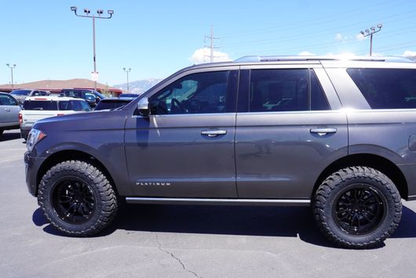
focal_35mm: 29
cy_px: 158
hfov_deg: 63.3
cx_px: 239
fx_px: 335
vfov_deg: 44.9
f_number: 8
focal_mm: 16
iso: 100
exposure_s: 1/125
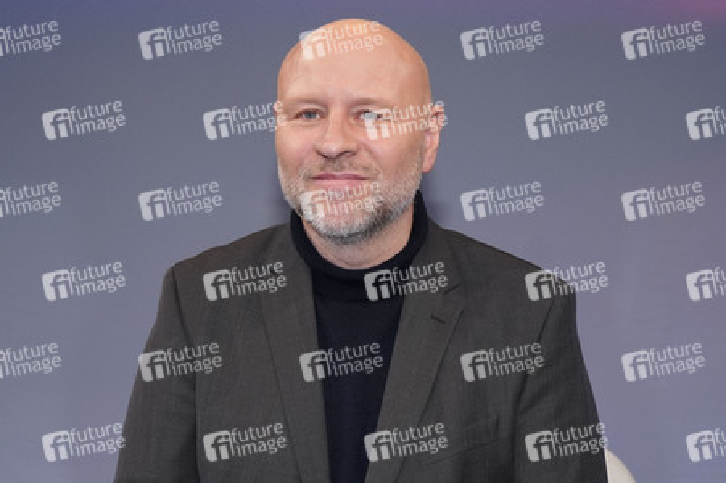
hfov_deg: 51.9
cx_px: 363
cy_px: 242
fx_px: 746
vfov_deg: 35.9
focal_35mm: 37
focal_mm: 37
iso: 2000
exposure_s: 1/125
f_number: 5.6
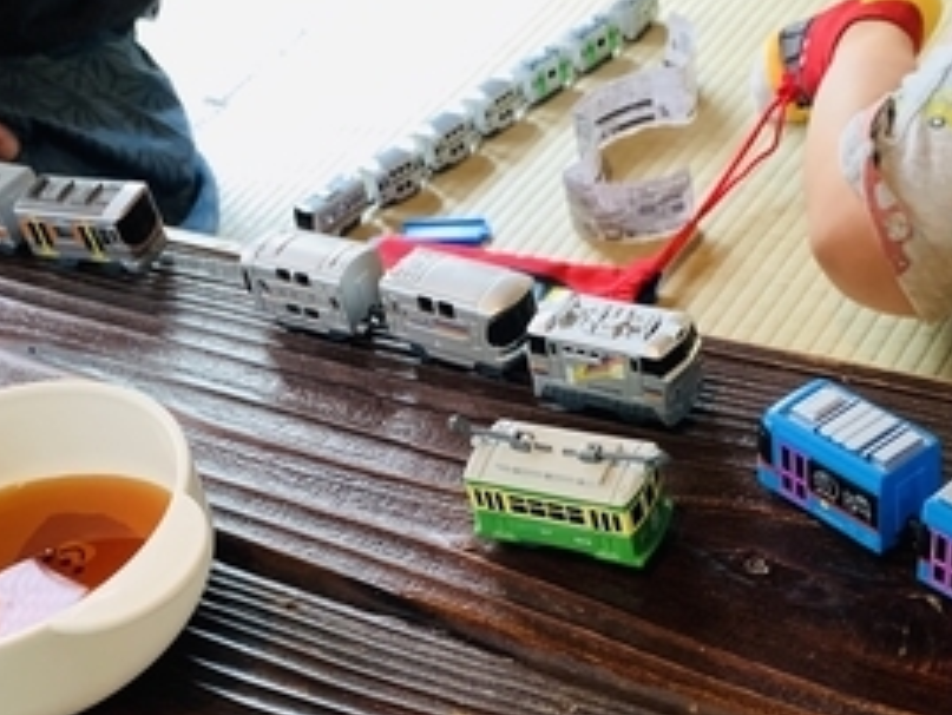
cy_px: 467
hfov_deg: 33.2
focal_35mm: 58
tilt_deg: -38.6
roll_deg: +15.2
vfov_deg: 25.1
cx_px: 418
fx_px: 1596
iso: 250
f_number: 1.8
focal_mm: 4.25
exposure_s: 1/50
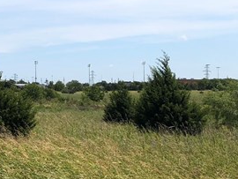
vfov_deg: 14.0
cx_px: -194
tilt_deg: +1.8
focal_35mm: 106
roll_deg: -0.4
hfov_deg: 15.7
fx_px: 729
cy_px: 77
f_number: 1.8
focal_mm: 3.99
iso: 20
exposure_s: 1/2525
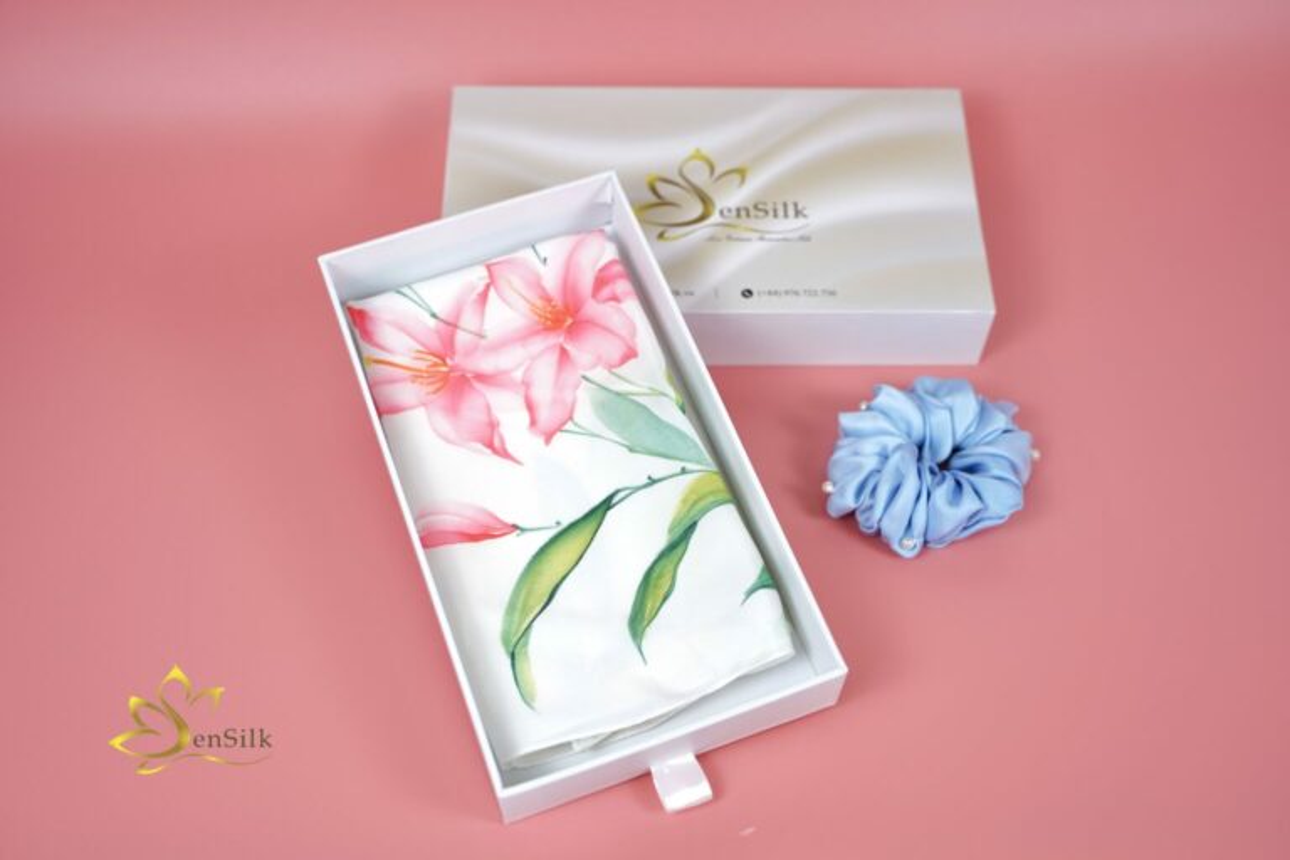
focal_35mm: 41
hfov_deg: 47.4
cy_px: 430
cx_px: 645
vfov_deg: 32.6
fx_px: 1469
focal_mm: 41
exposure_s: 1/400
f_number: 2.8
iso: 400
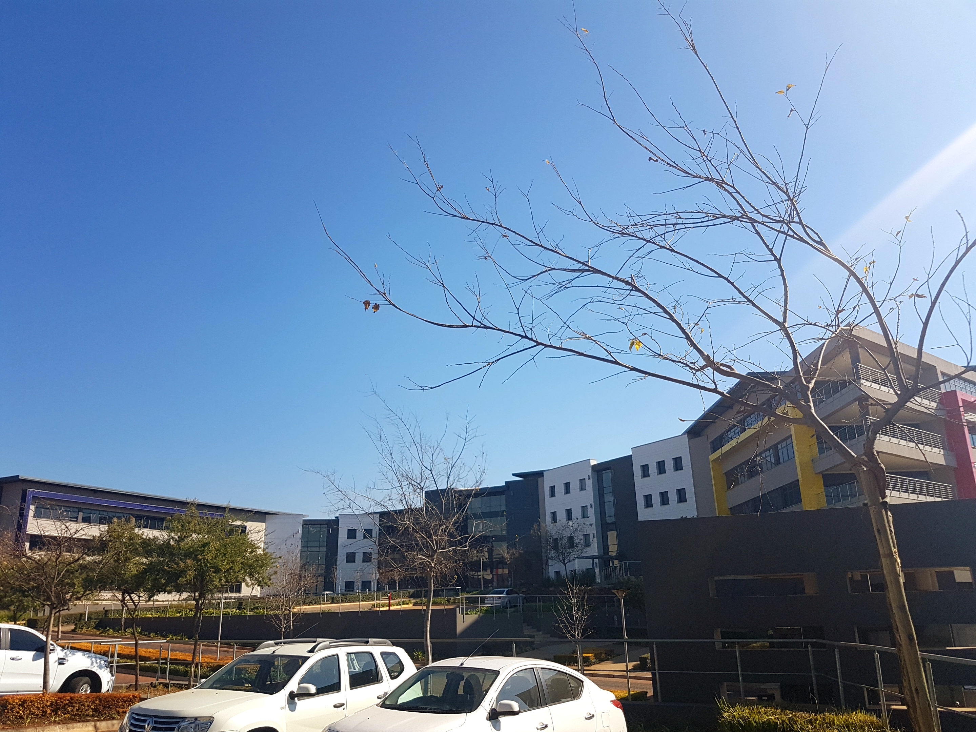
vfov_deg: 53.1
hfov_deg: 67.3
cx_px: 488
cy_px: 366
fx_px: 733
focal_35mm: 26
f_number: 1.7
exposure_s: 1/2312
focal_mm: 4.2
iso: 40
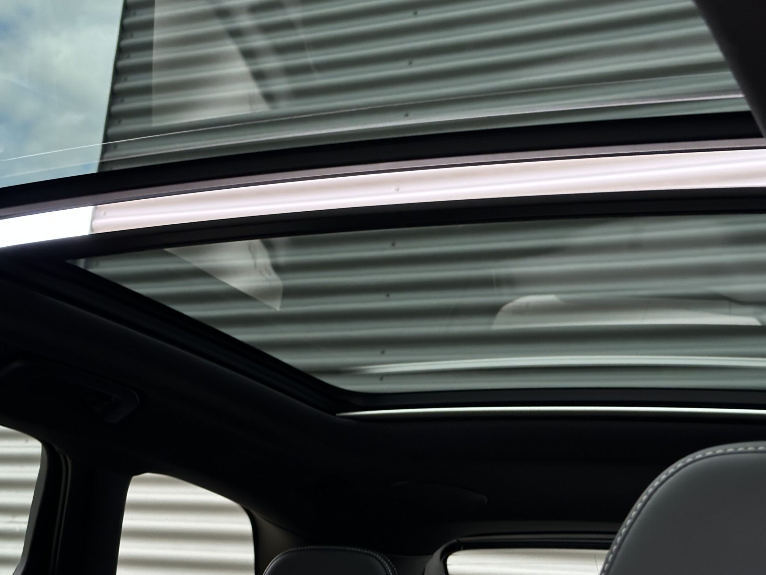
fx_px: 1217
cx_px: 411
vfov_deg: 26.5
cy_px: 318
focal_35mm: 55
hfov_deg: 34.9
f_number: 1.78
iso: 50
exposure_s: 1/121
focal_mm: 6.86
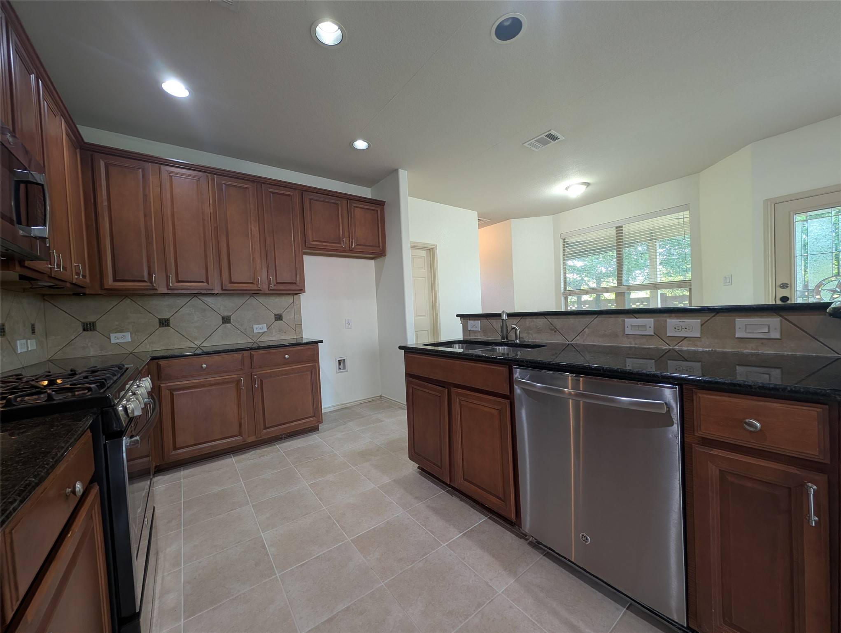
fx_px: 292
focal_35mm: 12
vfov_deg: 94.6
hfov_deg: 110.5
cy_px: 316
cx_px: 420
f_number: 1.95
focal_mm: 2.23
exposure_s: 1/24
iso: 78
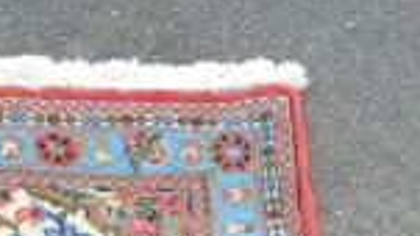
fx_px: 2083
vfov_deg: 6.0
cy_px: 733
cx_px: -128
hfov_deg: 11.2
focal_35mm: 187
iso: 100
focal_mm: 20
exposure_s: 1/160
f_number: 6.3
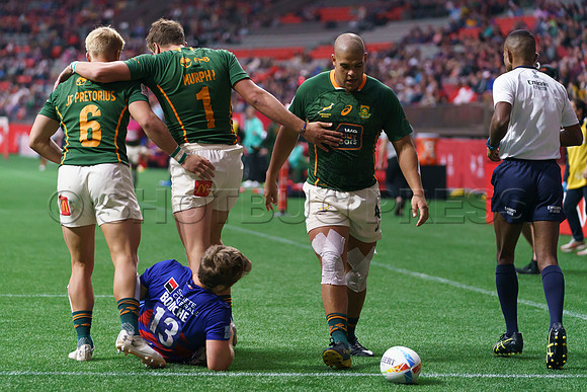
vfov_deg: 9.9
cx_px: 247
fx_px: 2262
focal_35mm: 139
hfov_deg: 14.8
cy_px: 180
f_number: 2.8
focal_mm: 117
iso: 4000
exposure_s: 1/3200
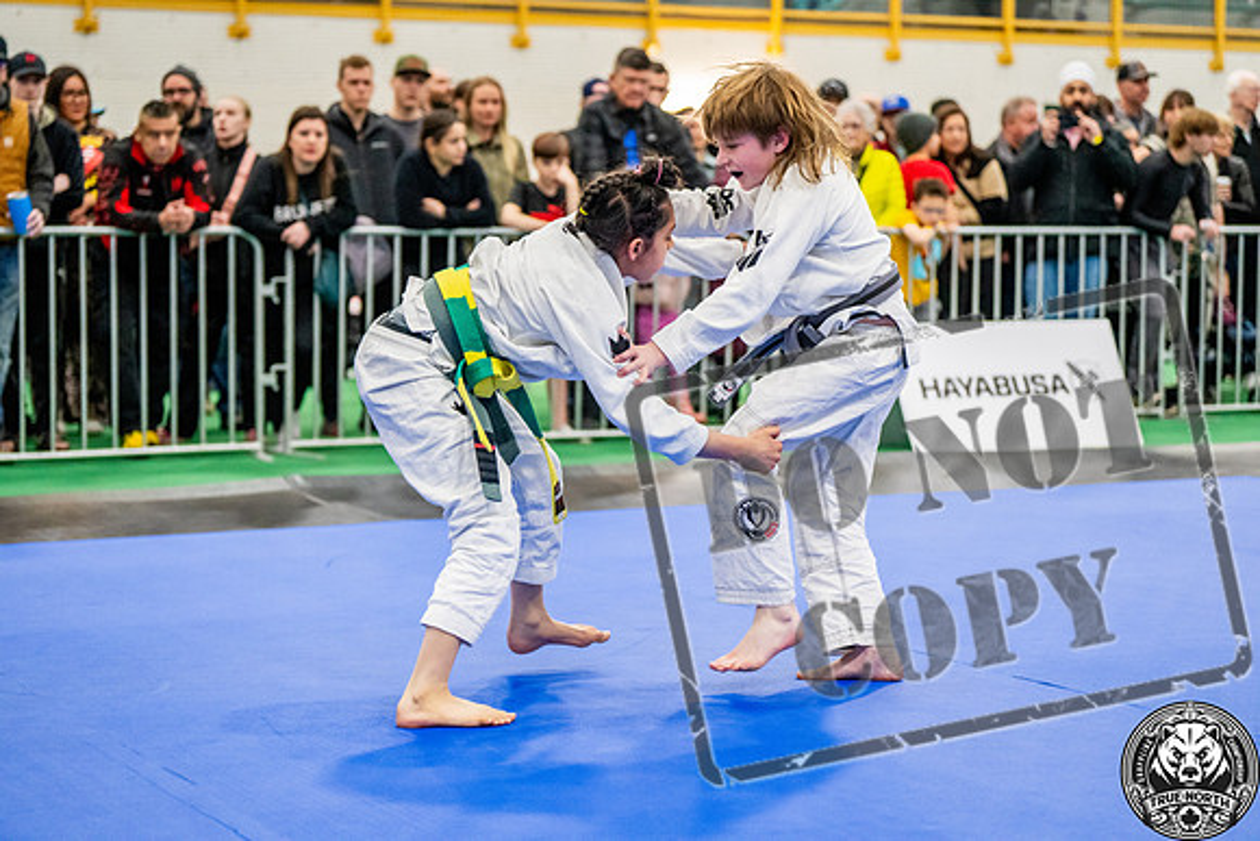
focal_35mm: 72
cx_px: 630
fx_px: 2520
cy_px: 420
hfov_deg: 28.1
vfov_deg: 18.9
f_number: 2.8
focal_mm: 72
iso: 5000
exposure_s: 1/500
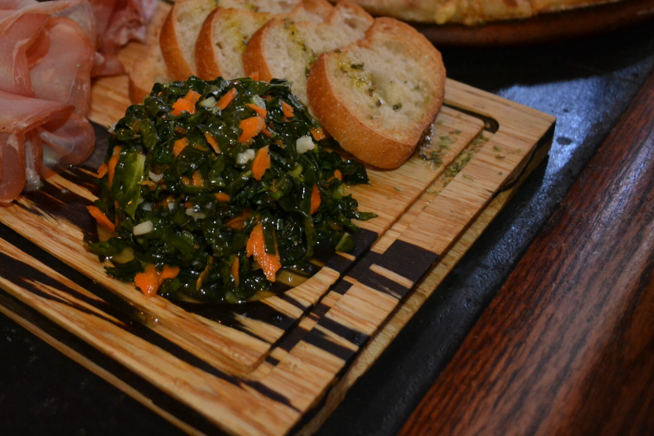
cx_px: 200
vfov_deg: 23.5
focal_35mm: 57
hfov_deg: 34.6
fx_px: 1035
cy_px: 92
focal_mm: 24
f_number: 4
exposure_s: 1/60
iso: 1600
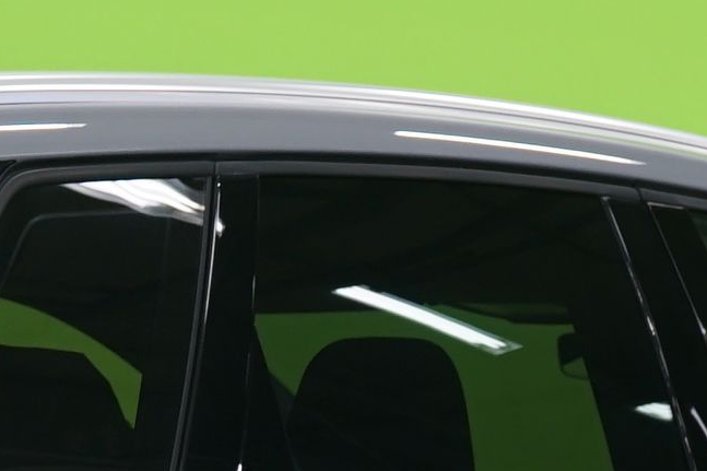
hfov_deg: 7.0
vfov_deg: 4.7
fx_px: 5733
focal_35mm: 292
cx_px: 93
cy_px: 649
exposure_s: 1/8
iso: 400
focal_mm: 48
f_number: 5
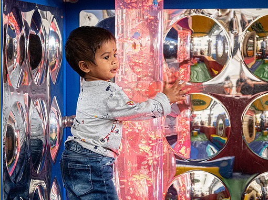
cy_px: 112
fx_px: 998
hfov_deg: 15.3
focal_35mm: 129
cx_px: 133
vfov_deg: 11.5
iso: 1600
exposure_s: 1/60
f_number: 2.8
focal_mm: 68.7
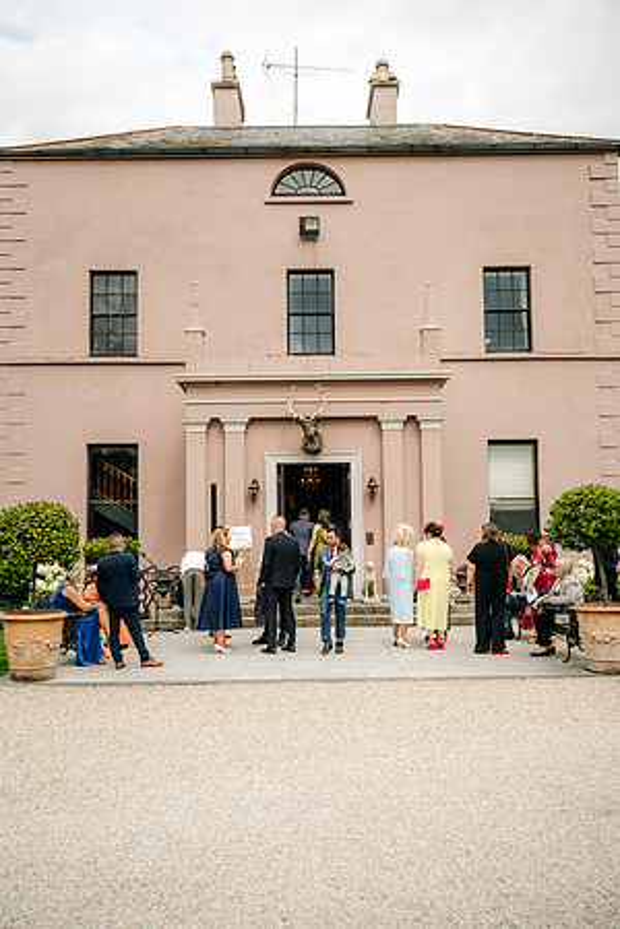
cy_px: 464
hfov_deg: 37.9
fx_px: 904
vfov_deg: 54.4
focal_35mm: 35
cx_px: 310
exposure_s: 1/2500
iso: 100
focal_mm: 35
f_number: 2.5
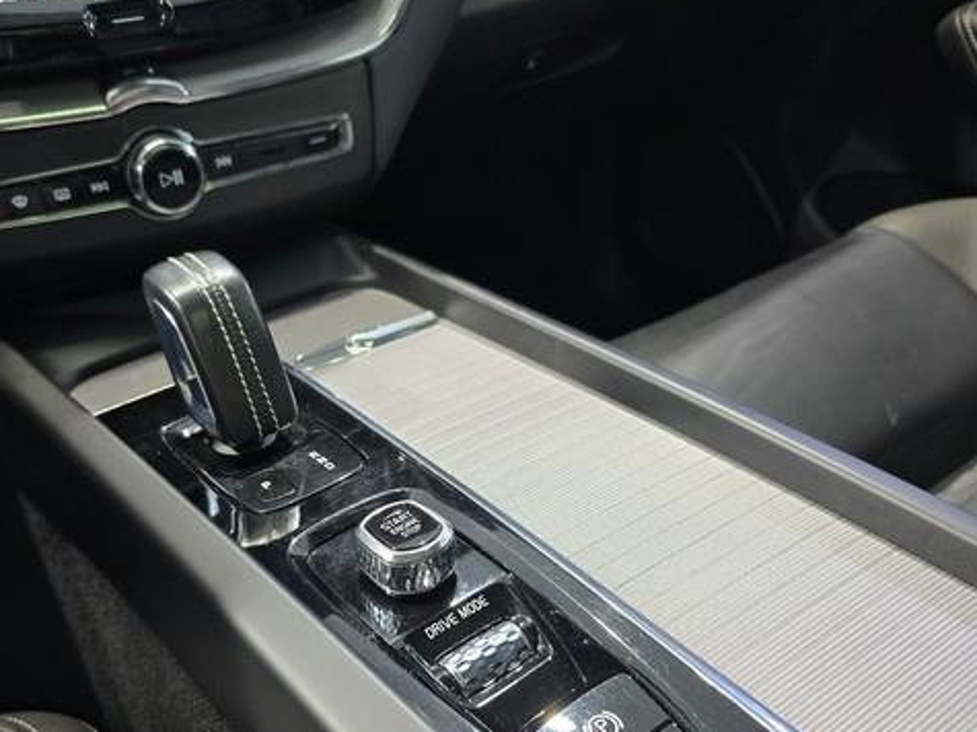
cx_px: 391
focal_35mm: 31
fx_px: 875
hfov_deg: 57.9
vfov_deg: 45.0
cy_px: 467
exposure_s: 1/100
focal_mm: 6.3
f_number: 1.7
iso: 320
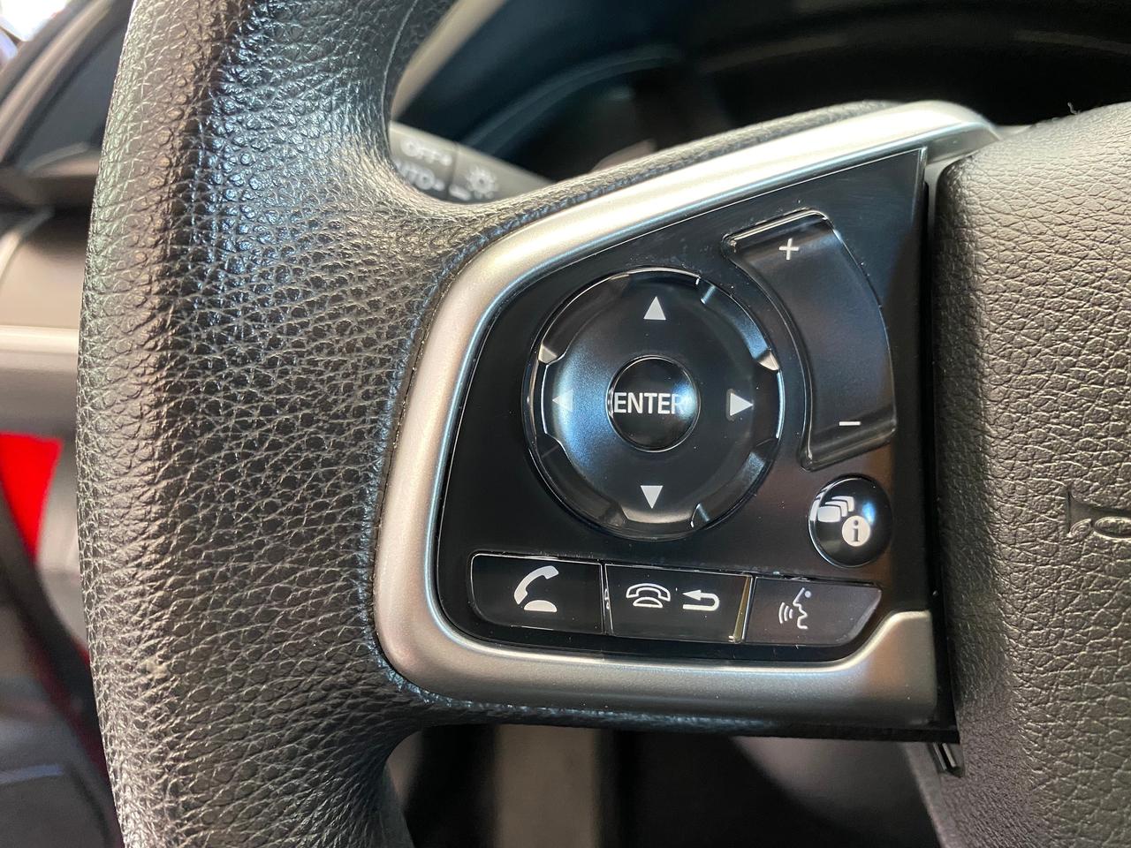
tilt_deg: -25.6
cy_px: 424
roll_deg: +1.4
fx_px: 849
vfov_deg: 53.1
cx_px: 566
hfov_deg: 67.3
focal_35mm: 26
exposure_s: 1/60
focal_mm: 4.25
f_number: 1.8
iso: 400
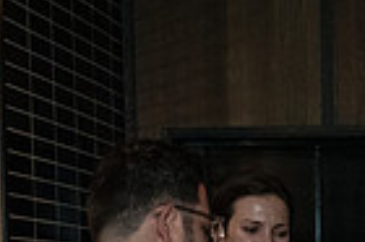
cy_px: 483
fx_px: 1357
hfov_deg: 14.9
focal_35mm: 134
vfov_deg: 9.5
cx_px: 415
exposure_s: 1/200
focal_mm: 32
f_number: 4
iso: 6400
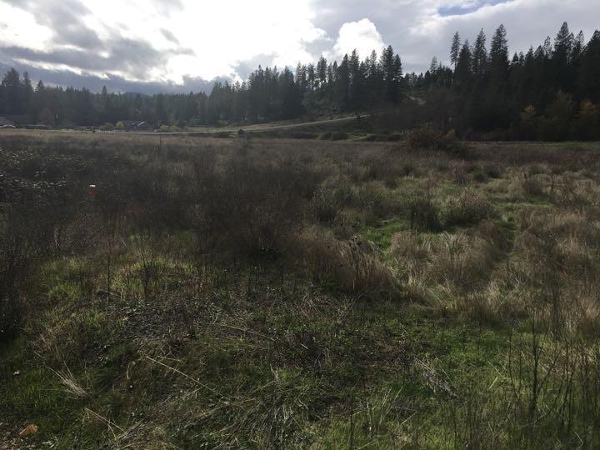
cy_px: 225
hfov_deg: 61.7
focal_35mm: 29
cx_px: 300
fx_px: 503
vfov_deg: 48.2
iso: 25
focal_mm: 4.15
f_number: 2.2
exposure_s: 1/1972
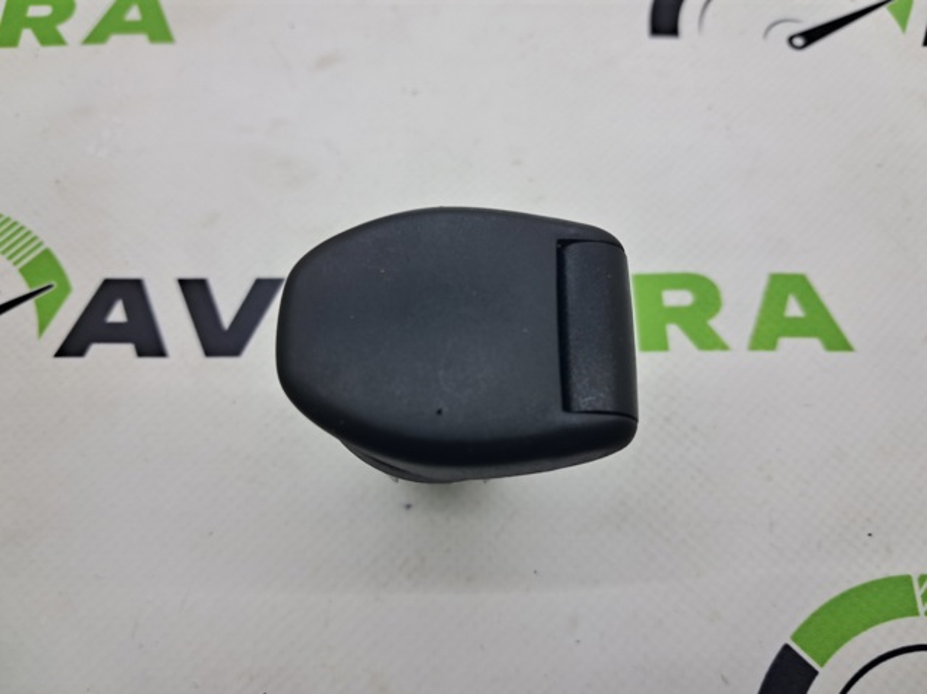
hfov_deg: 65.4
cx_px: 464
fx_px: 723
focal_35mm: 27
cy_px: 347
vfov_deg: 51.3
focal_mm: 4
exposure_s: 1/100
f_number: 1.8
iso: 50
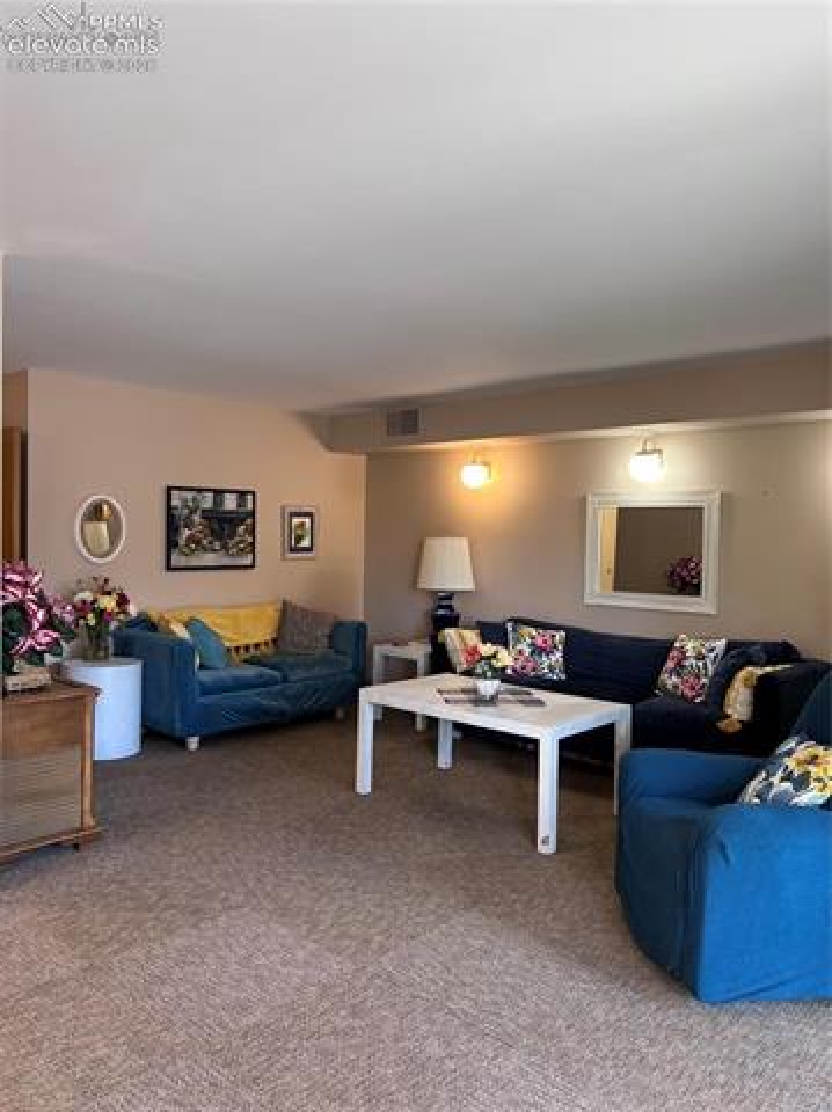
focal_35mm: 26
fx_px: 835
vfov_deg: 67.4
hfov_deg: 53.0
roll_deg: -1.4
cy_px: 556
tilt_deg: -1.8
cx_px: 416
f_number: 1.5
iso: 80
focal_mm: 5.7
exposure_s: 1/60
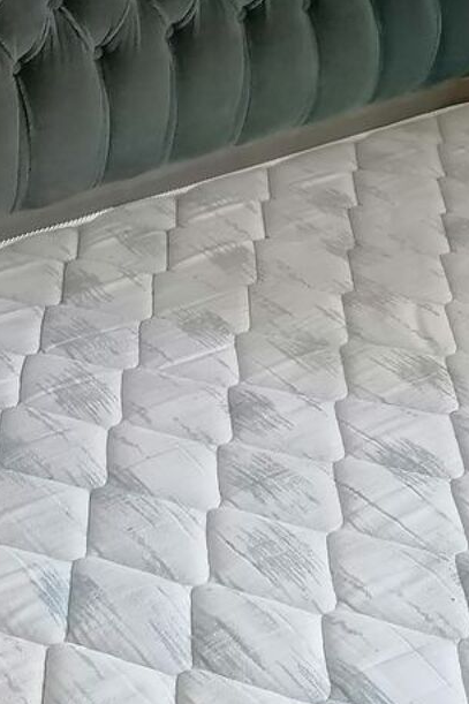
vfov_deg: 23.2
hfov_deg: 15.9
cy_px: -10
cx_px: -20
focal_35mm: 84
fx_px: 1642
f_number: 1.8
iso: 400
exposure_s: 1/20
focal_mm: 4.75
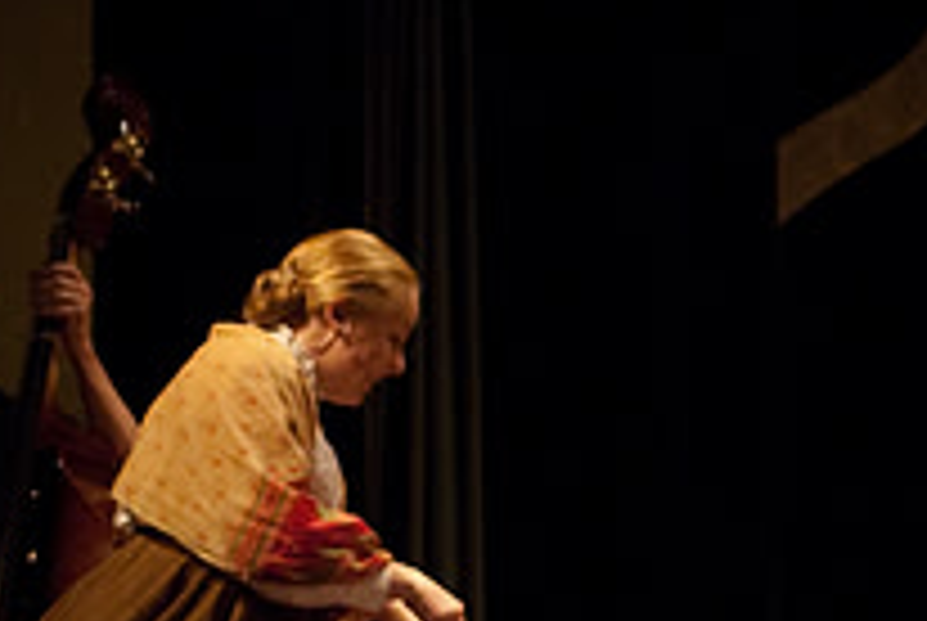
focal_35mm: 169
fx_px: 4358
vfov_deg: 8.1
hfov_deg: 11.9
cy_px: 783
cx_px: 1022
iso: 1000
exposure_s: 1/125
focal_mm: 40
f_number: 2.8
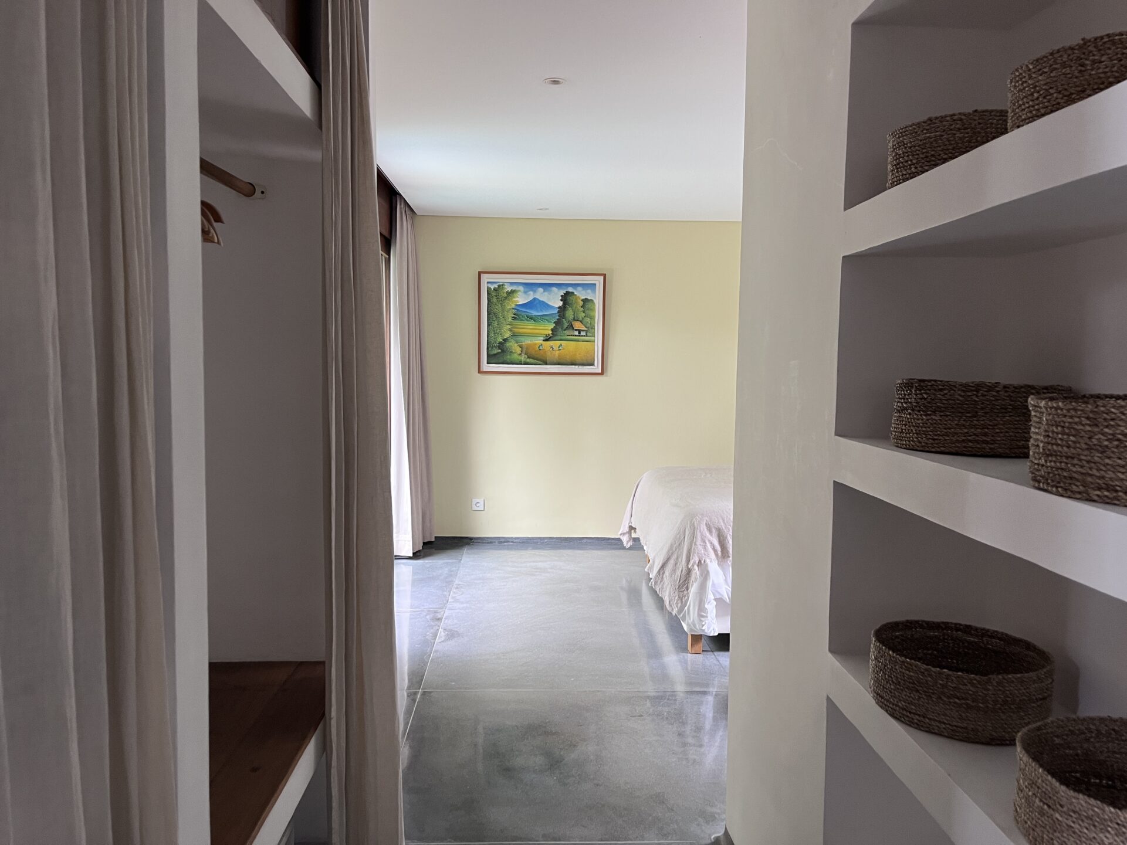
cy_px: 422
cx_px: 564
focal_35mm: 26
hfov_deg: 67.3
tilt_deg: -4.0
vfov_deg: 53.1
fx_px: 847
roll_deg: -0.2
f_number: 1.6
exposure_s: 1/73
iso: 125
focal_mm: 5.1
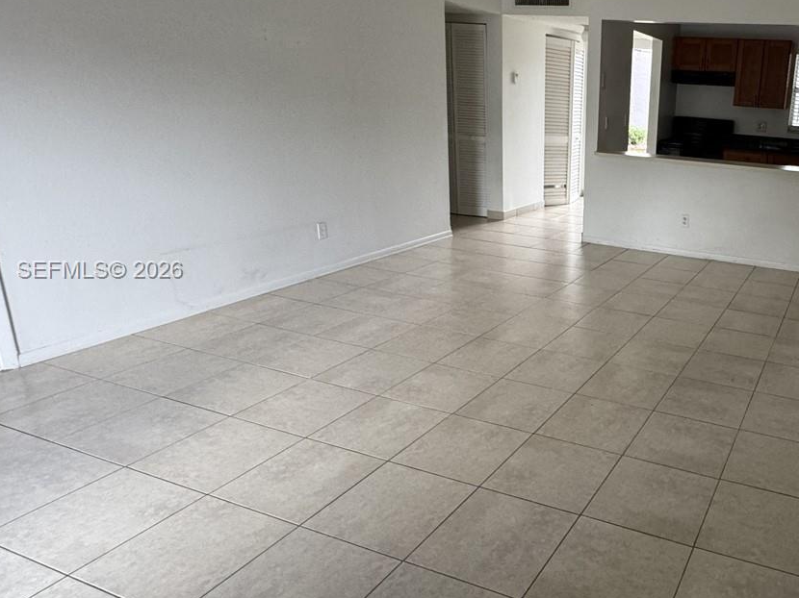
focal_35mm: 27
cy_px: 271
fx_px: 623
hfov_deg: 59.5
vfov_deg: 51.3
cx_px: 653
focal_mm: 2.22
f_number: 2.2
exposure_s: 1/99
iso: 200
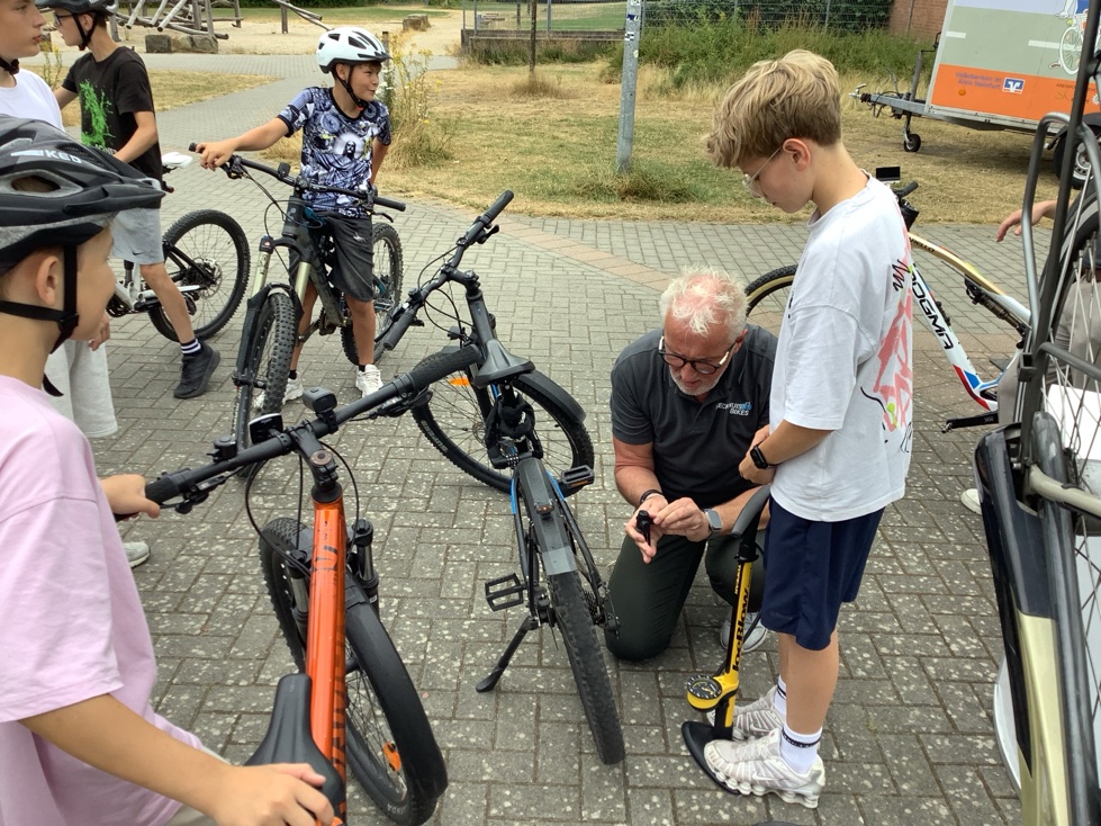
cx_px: 550
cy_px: 413
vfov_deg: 45.4
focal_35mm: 31
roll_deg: -1.5
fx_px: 986
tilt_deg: -23.8
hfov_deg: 58.4
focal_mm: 3.3
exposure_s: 1/228
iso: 25
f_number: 2.4
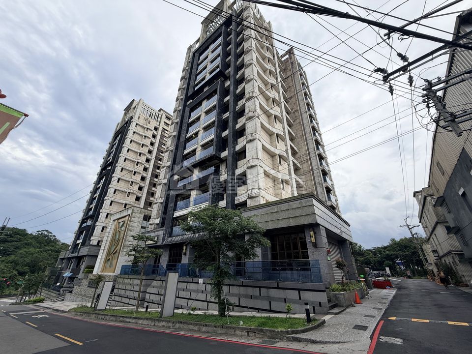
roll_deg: +0.7
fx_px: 191
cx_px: 236
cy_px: 177
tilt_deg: +28.0
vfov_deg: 85.7
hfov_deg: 102.1
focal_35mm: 14
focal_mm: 2.22
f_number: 2.2
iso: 20
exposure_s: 1/942
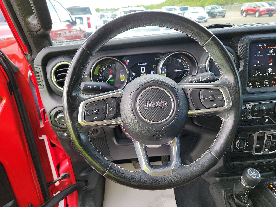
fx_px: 191
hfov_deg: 71.6
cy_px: 104
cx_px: 138
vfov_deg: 56.8
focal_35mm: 24
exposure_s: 1/59
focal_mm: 6.7
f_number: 1.8
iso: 85
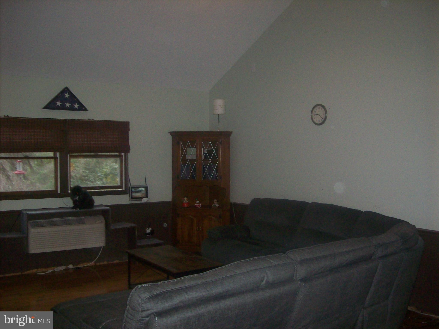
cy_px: 164
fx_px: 456
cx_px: 220
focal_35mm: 36
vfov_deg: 39.6
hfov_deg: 51.4
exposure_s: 1/64
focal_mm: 6
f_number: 2.7
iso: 200
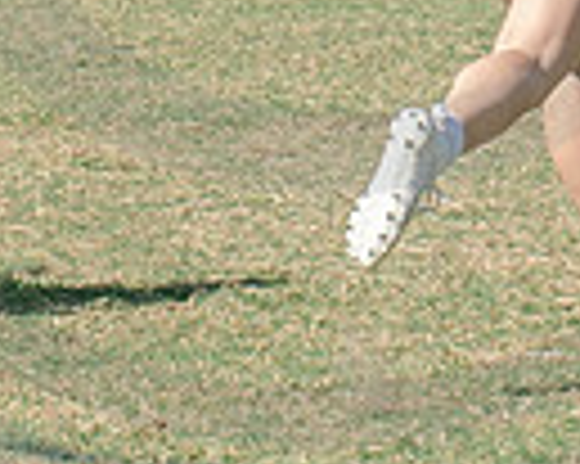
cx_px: 412
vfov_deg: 2.0
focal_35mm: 760
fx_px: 13036
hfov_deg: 2.5
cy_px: -137
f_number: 5.6
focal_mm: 70
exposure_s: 1/1000
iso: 250
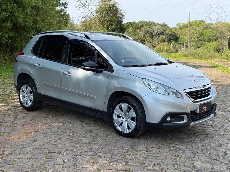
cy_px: 86
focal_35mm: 48
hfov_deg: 39.7
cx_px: 115
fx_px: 319
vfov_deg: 30.3
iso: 64
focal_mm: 6.76
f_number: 1.78
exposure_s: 1/1456
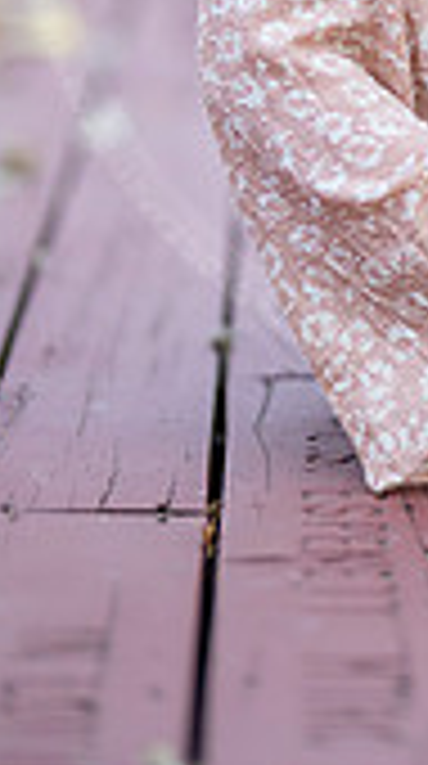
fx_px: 4785
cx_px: 617
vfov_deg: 9.0
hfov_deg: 5.1
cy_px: -135
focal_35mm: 236
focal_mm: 85
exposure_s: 1/500
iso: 160
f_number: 1.2
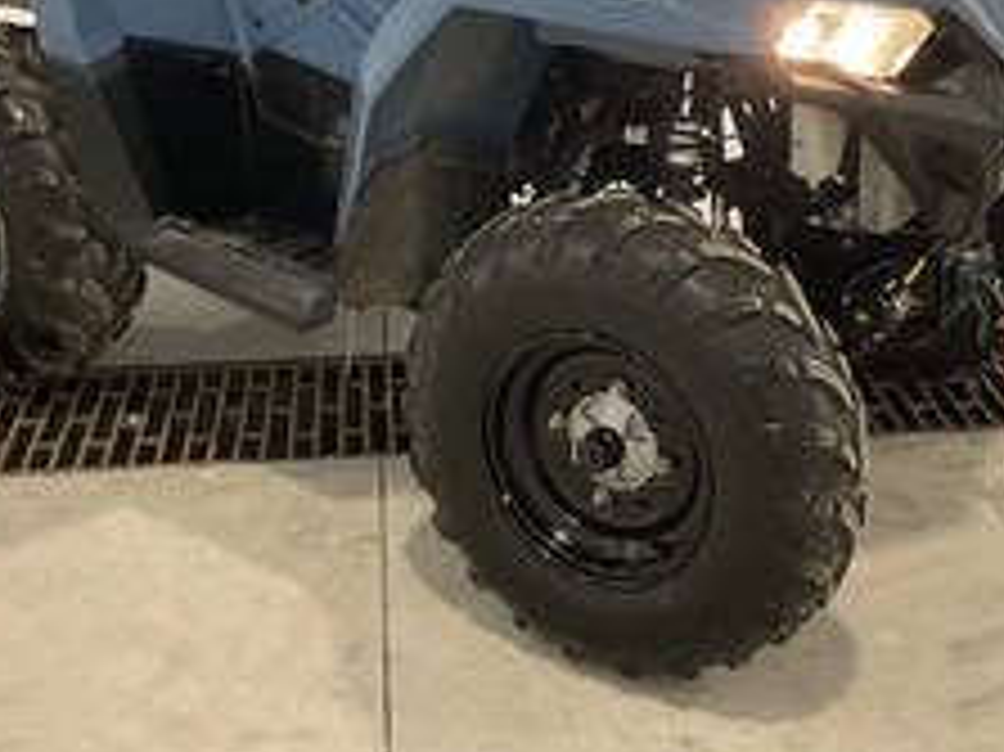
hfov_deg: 36.8
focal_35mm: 52
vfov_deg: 27.5
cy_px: 162
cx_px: 549
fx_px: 1507
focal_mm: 3
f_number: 1.8
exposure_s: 1/92
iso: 64
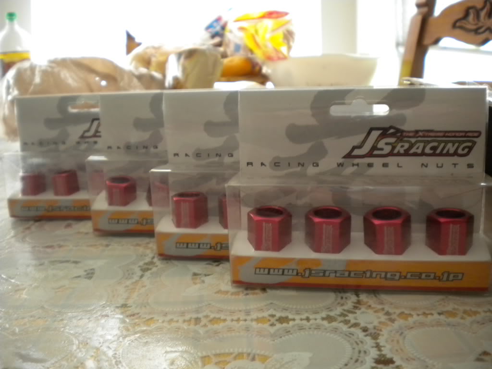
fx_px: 497
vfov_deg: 40.7
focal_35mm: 35
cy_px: 184
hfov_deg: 52.6
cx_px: 246
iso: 400
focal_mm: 6.3
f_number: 3.1
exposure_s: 1/23
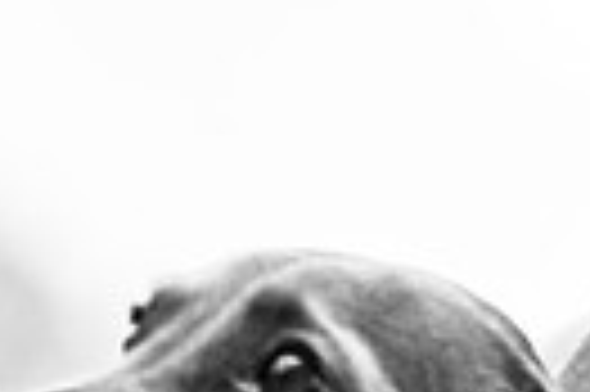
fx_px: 9788
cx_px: 585
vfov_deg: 2.3
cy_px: 354
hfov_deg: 3.4
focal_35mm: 598
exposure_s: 1/4000
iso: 200
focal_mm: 90
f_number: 2.8
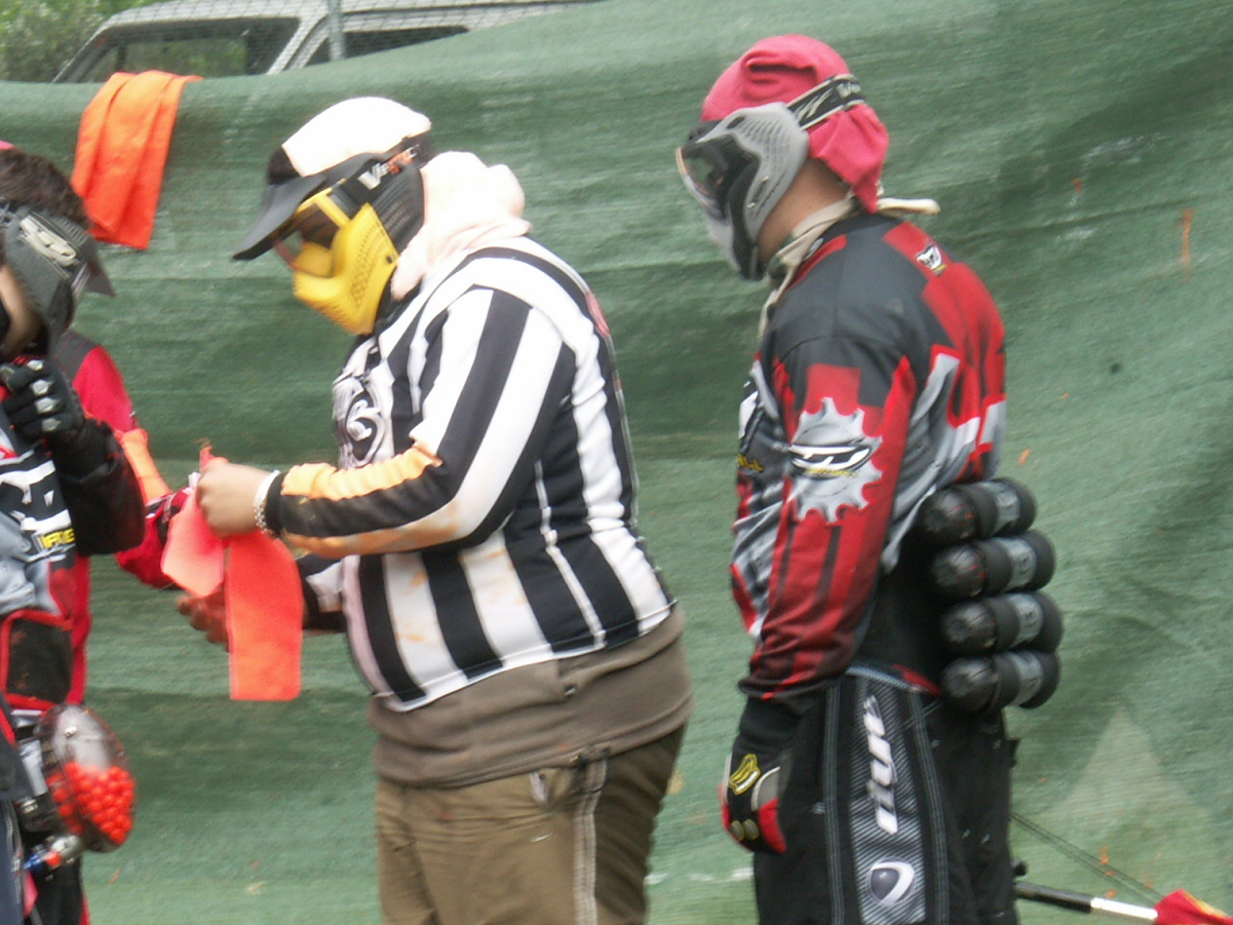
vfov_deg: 5.7
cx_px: 111
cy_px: 525
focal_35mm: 260
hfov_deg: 7.6
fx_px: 9262
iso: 64
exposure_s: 1/60
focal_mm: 31.07
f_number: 6.3
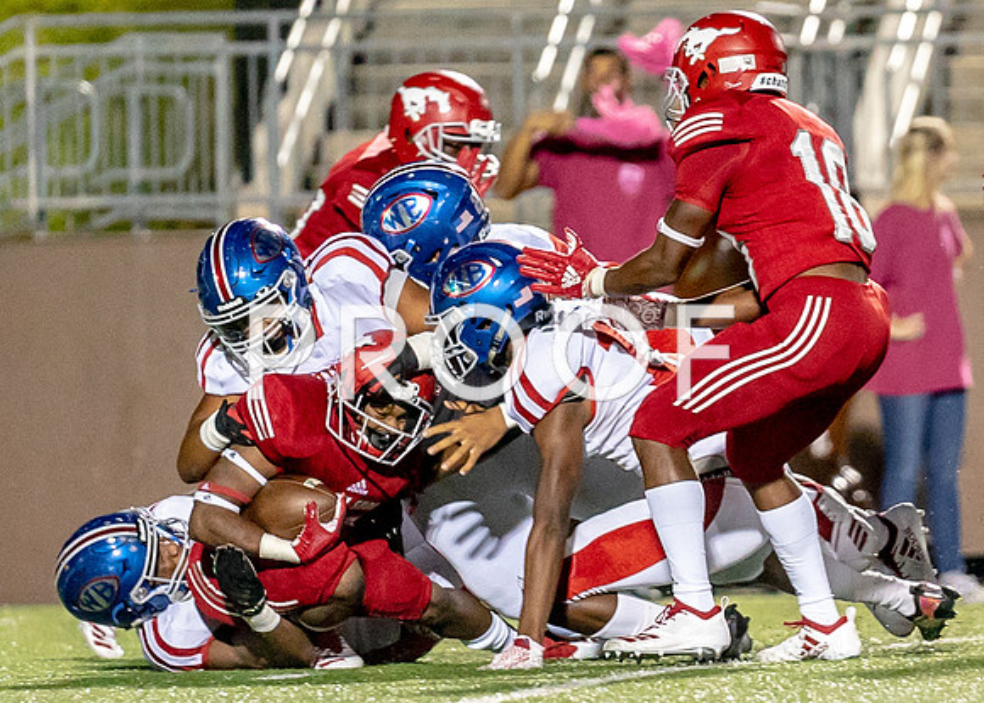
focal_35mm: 560
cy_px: 249
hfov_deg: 3.6
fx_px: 15654
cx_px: 859
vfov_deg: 2.6
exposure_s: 1/1000
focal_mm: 200
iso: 6400
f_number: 2.8
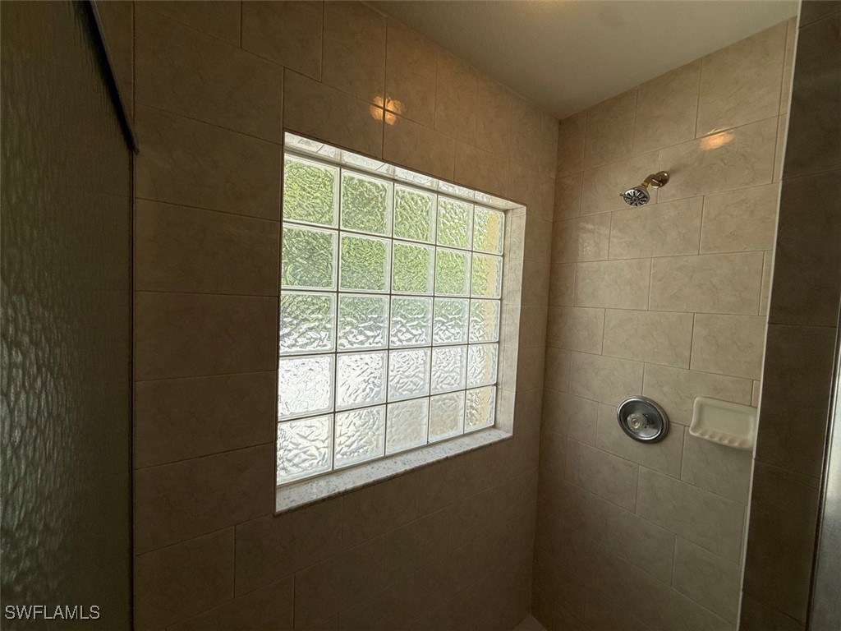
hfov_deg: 102.1
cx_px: 420
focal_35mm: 14
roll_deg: -2.6
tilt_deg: -2.0
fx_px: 340
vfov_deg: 85.7
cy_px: 316
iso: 50
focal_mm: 2.22
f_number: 2.2
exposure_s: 1/809
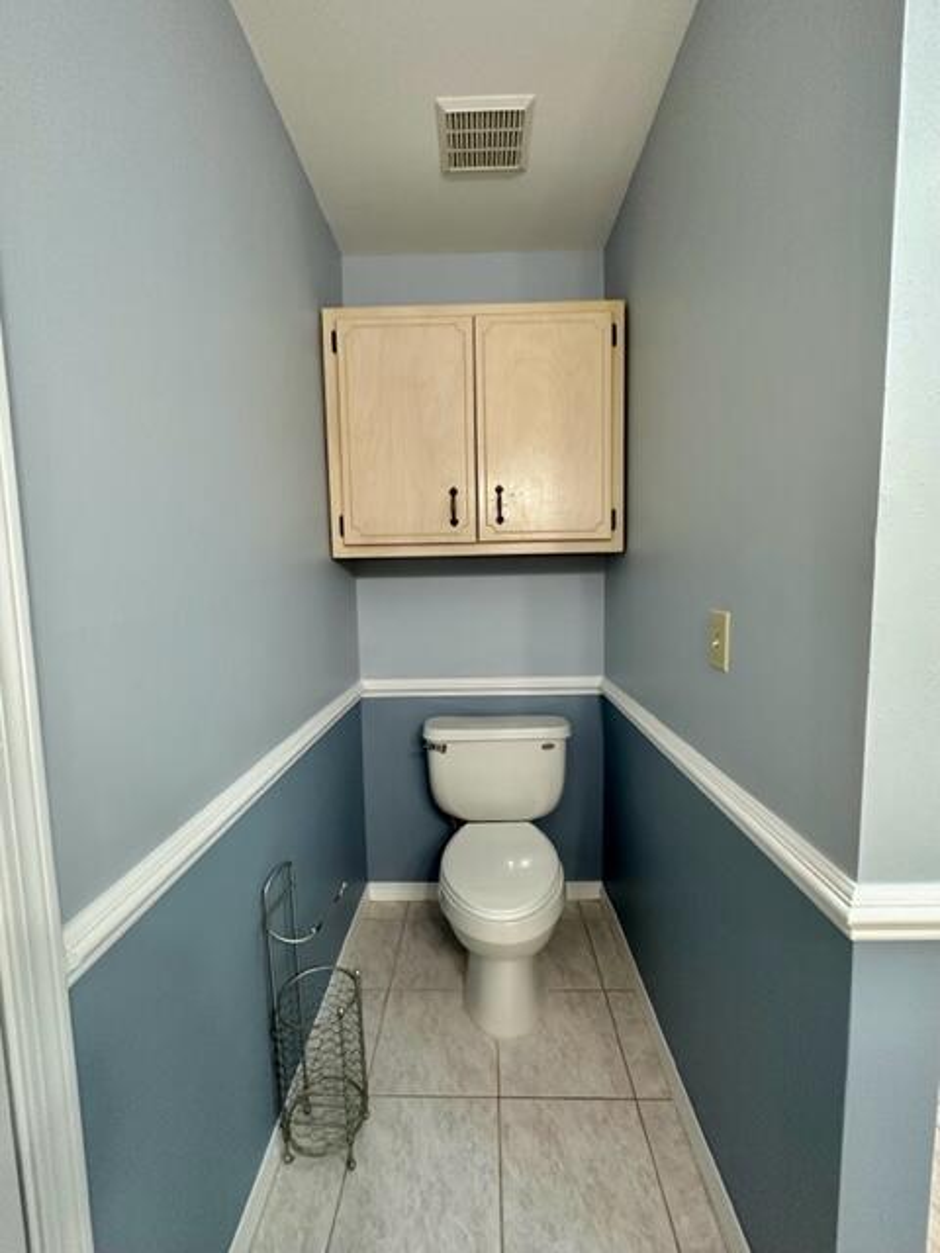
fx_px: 507
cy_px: 626
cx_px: 470
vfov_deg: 102.1
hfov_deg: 85.7
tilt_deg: -5.0
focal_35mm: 14
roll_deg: +1.1
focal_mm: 2.22
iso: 320
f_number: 2.2
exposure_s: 1/60
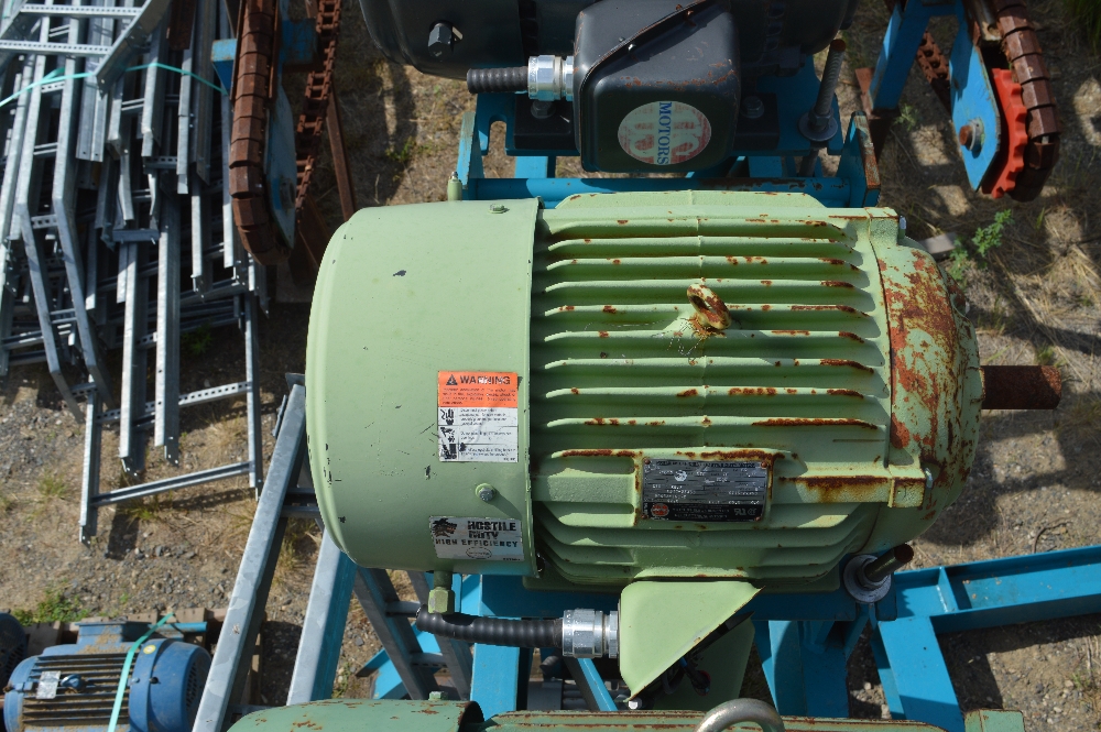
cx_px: 550
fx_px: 1054
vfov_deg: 38.3
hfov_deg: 55.1
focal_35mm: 34
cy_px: 366
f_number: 9
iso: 100
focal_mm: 23
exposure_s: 1/320
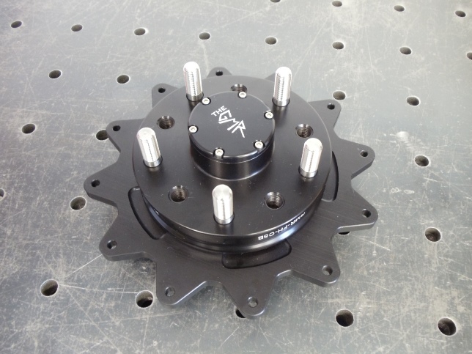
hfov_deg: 42.9
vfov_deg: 32.9
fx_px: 600
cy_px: 177
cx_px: 236
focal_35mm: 44
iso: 400
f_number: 3.5
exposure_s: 1/5
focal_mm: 6
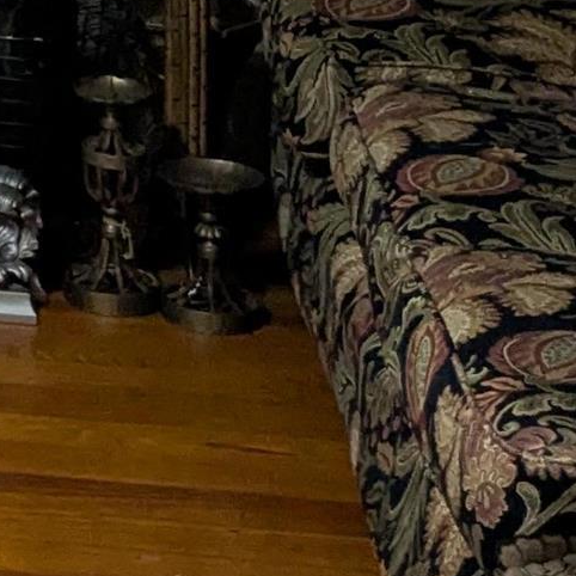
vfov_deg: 10.8
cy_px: -439
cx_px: -970
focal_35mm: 152
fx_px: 2862
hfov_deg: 9.7
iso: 257
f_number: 1.73
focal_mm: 4.38
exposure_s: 1/24
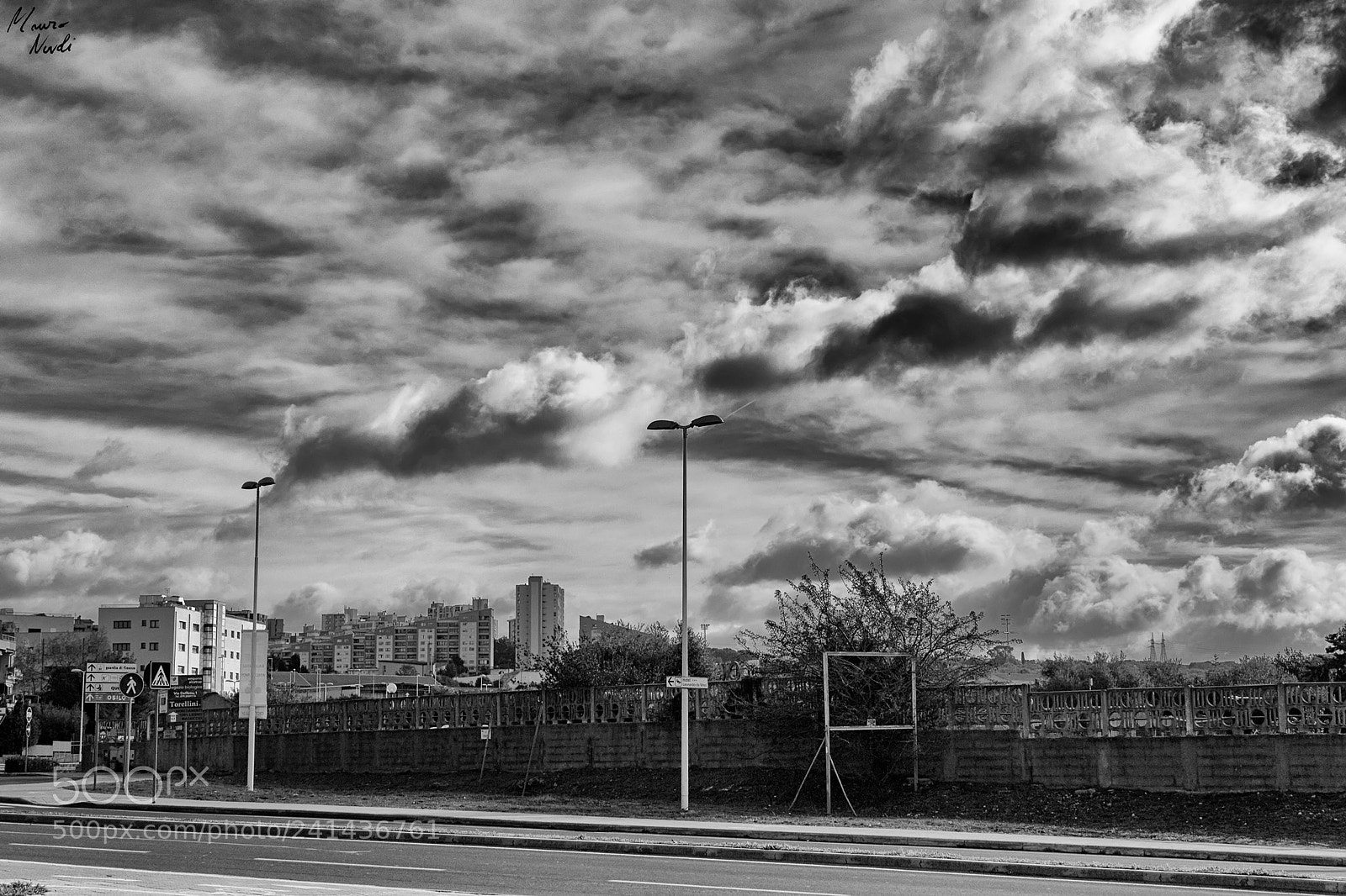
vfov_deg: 25.7
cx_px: 673
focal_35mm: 52
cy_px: 448
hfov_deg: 37.9
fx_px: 1962
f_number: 11
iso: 100
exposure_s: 1/400
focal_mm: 35
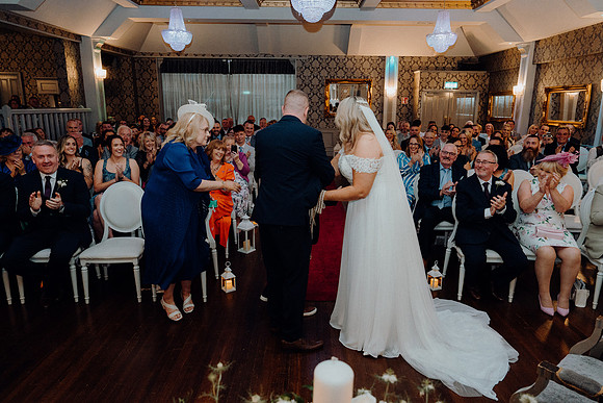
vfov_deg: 53.2
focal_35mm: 24
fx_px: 402
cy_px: 202
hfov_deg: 73.7
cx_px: 302
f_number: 3.5
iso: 2500
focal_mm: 24
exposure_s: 1/160
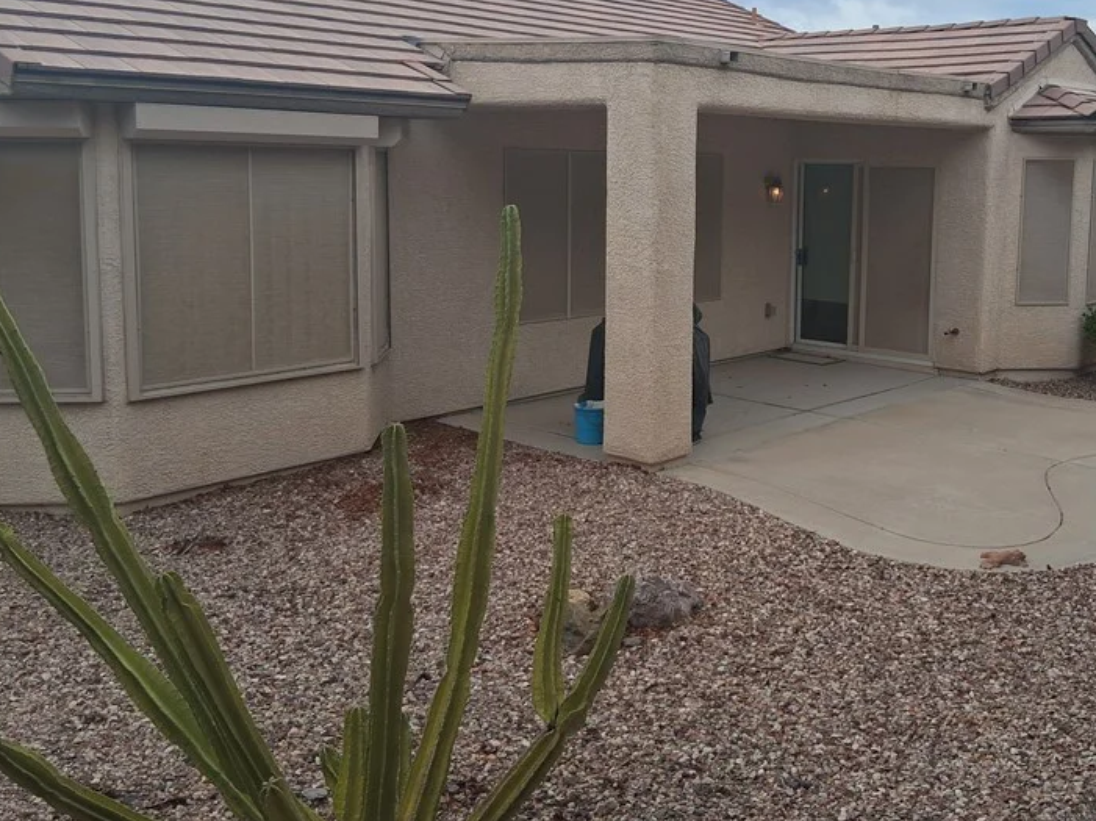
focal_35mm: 38
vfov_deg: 37.4
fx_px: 1203
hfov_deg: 48.5
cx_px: 683
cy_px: 296
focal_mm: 3.98
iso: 25
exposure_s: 1/725
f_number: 1.8
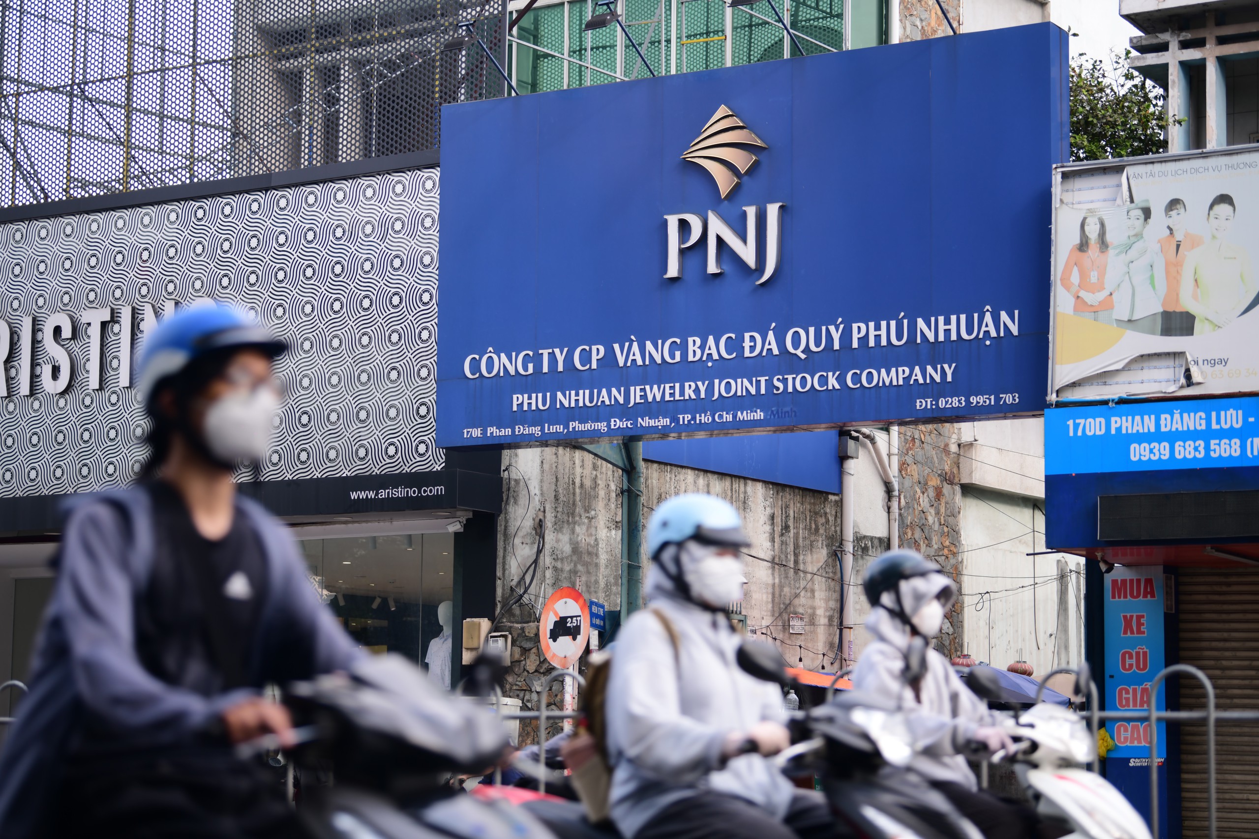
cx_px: 630
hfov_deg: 24.8
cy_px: 420
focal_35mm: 82
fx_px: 2868
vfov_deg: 16.7
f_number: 2.8
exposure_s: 1/500
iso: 200
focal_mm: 82
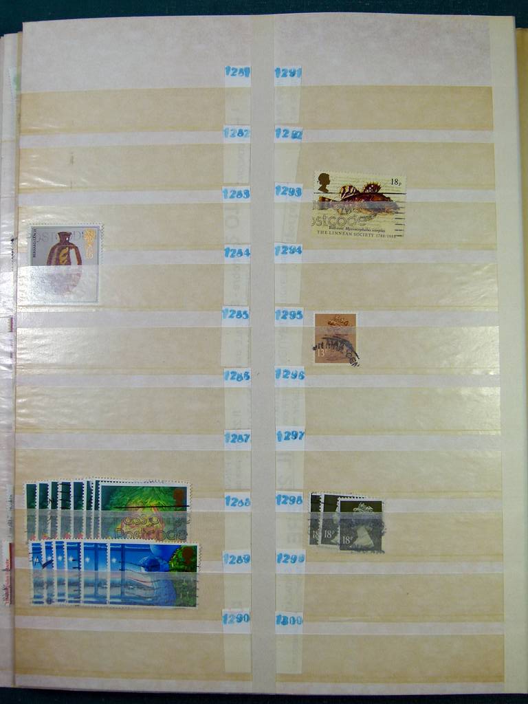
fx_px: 671
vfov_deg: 55.4
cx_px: 264
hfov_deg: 42.9
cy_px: 352
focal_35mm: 33
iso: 100
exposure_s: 1/160
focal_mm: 5.9
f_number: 4
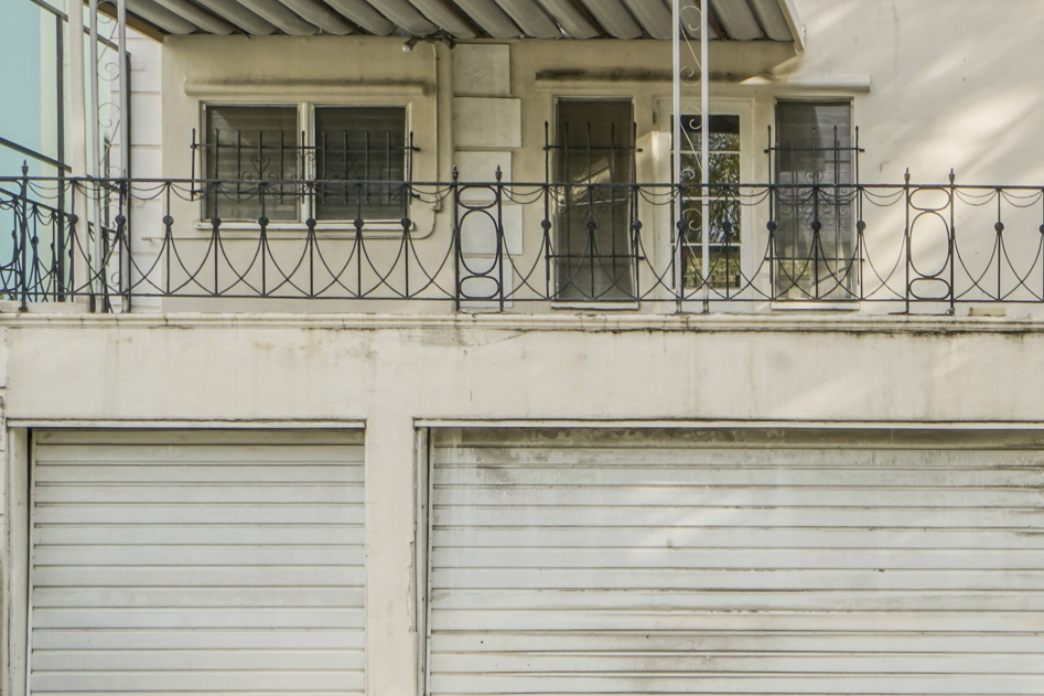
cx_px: 1031
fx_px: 1952
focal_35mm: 67
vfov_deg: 20.2
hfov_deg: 28.2
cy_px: 296
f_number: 16
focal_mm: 17
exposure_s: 1/30
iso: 400
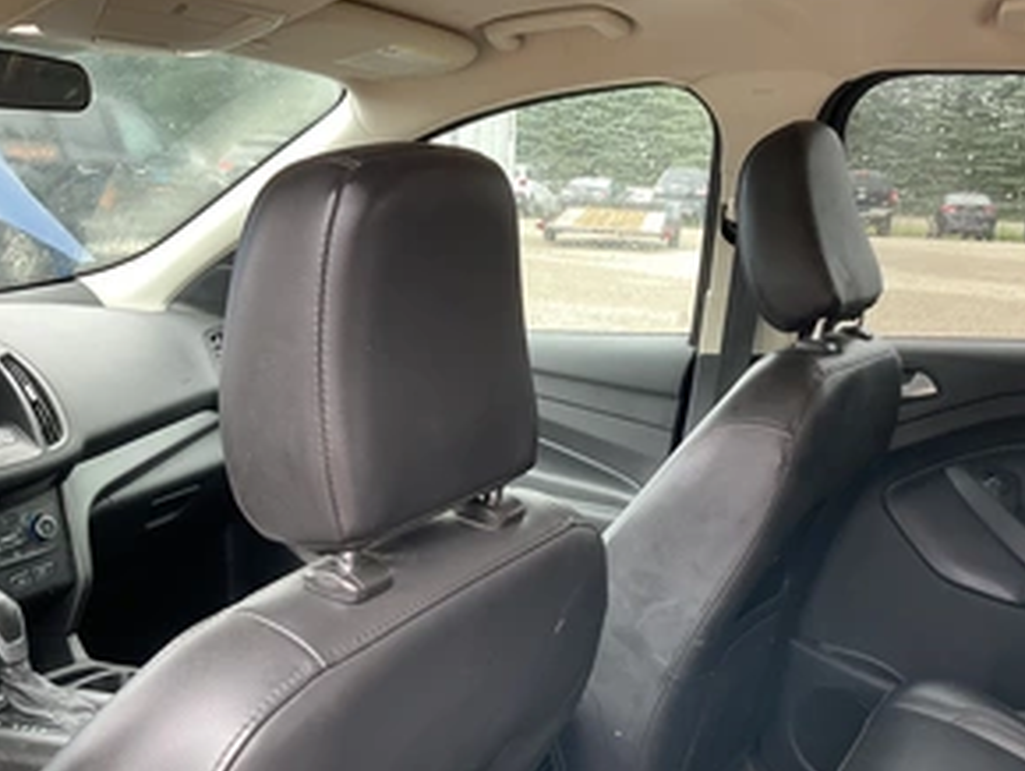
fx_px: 1185
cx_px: 615
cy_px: 460
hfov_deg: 46.5
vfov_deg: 35.9
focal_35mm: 40
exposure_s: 1/66
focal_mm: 3
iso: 64
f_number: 1.8
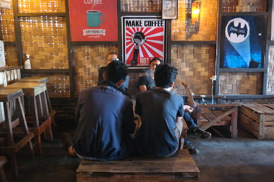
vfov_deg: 43.6
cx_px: 137
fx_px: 228
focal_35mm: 30
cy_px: 85
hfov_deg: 61.9
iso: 3200
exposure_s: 1/15
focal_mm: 18
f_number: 3.5
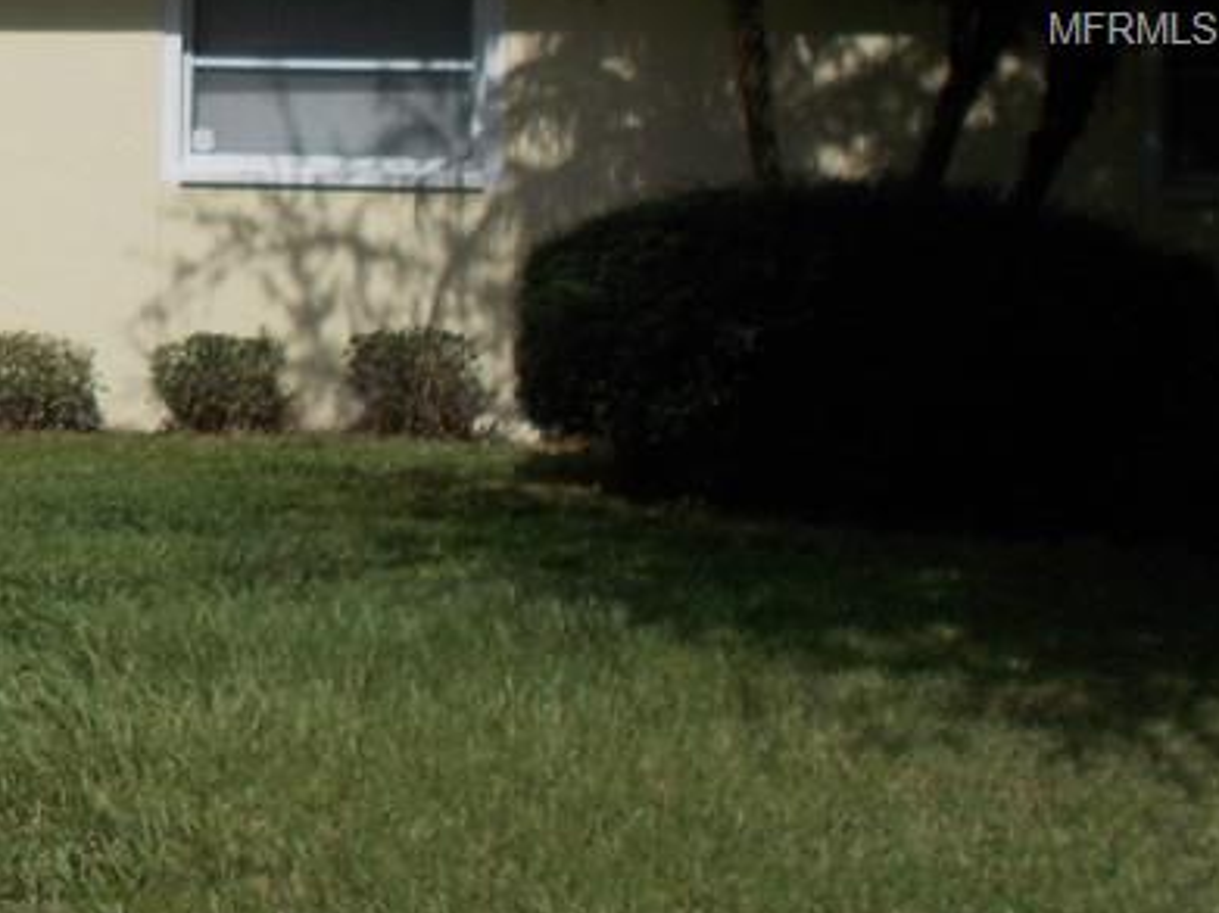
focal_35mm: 89
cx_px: -359
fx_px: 3133
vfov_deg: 16.3
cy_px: 31
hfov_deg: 20.2
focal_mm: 6
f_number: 9.2
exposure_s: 1/320
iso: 80
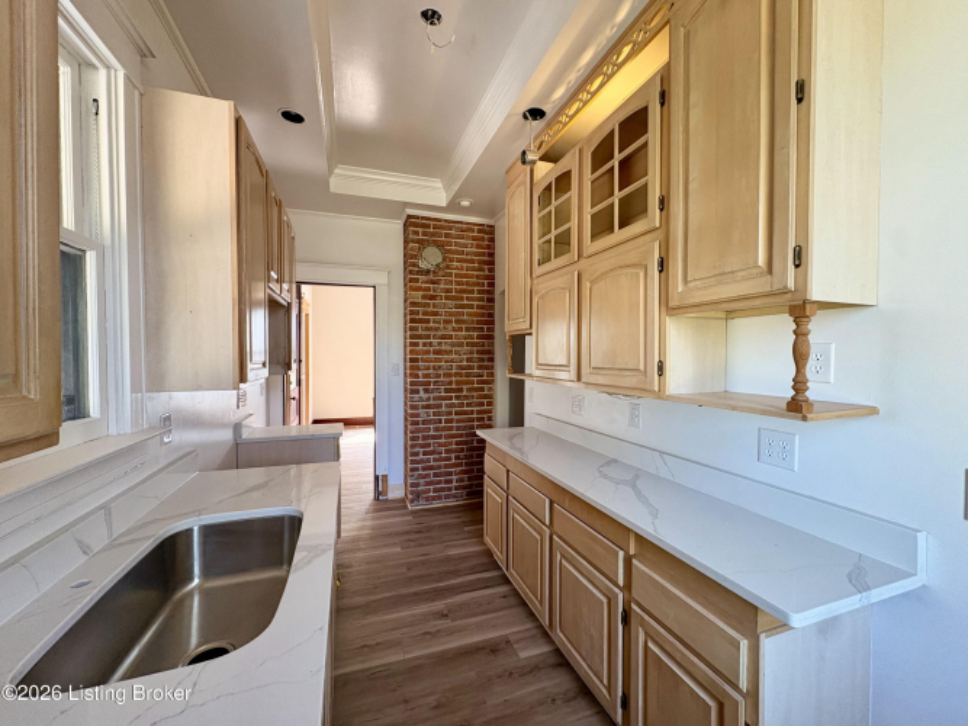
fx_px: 391
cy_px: 363
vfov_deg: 85.7
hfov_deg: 102.1
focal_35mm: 14
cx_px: 484
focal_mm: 2.22
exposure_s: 1/60
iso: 160
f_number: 2.2
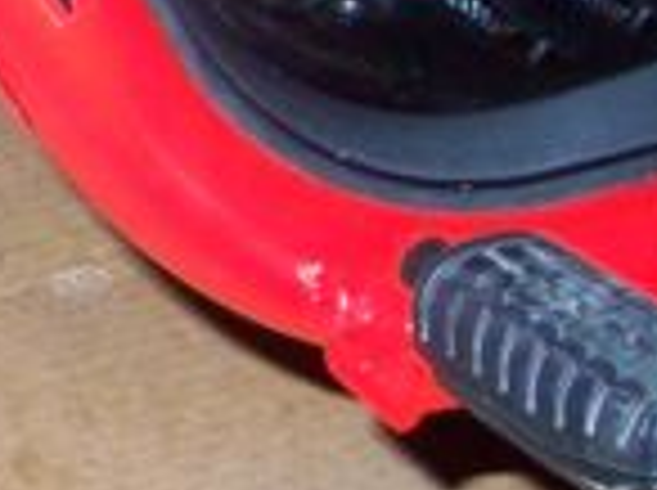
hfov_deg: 10.6
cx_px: -752
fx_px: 3164
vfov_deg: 8.8
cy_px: 27
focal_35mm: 167
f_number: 3.9
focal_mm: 6.3
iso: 200
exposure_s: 1/60
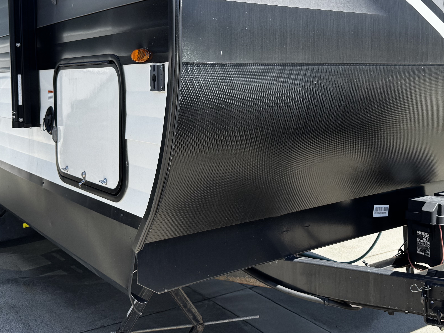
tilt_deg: -3.4
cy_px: 100
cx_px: 293
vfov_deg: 33.2
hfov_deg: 43.3
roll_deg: +0.9
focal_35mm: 43
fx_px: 552
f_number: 1.78
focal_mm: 6.76
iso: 80
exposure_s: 1/2174
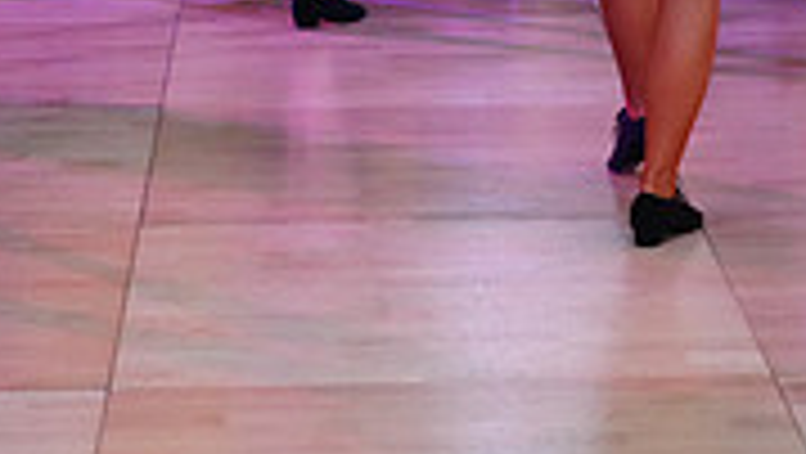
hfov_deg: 14.4
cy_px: -267
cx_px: 513
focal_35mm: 149
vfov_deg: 8.0
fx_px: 3187
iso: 3200
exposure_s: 1/250
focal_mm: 44
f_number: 4.5
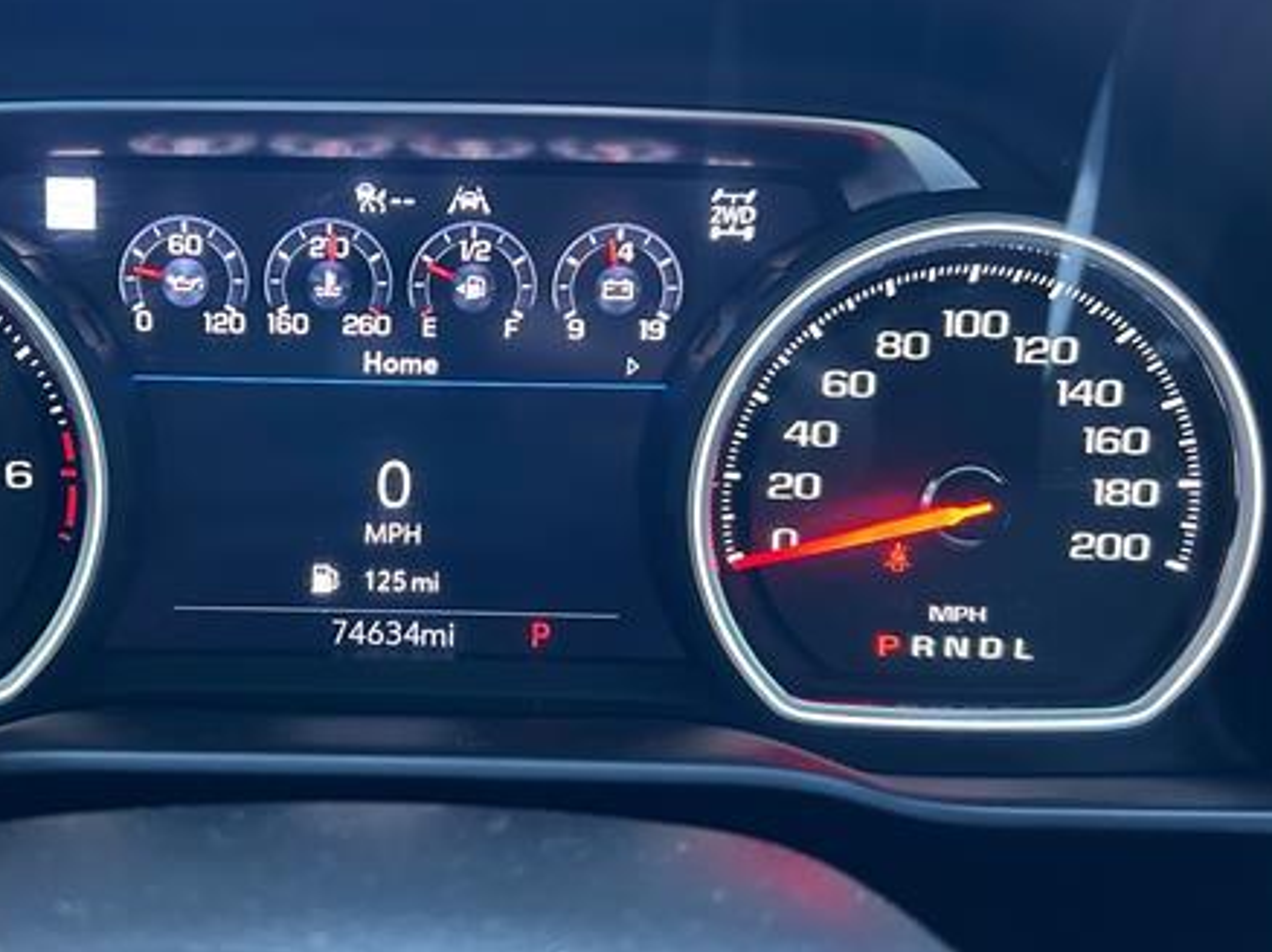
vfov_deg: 37.7
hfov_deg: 47.8
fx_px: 1396
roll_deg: -0.4
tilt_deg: -17.0
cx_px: 383
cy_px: 491
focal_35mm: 38
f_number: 1.5
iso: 500
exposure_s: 1/60
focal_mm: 5.7
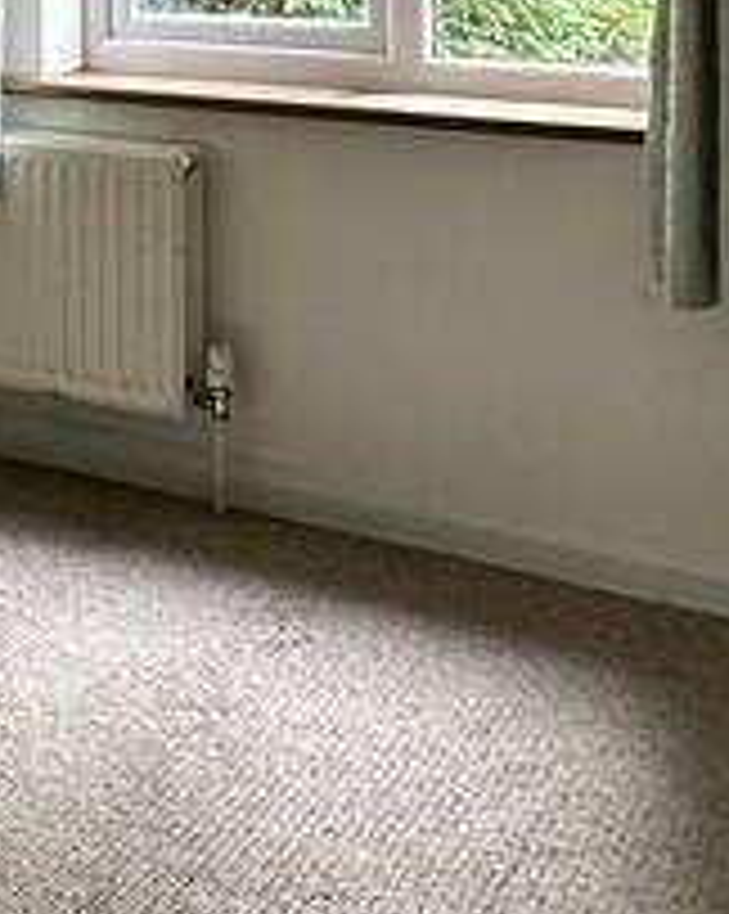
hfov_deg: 18.7
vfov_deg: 25.2
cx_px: -450
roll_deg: +0.3
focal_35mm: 69
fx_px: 1864
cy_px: -135
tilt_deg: -0.4
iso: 125
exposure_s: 1/99
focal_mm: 2.22
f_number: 2.2
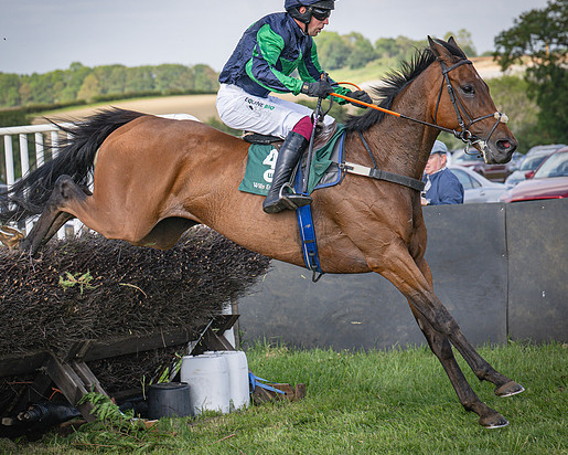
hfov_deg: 14.4
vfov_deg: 11.5
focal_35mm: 134
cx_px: 314
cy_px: 237
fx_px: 2253
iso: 200
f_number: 3.5
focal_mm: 70
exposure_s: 1/1600
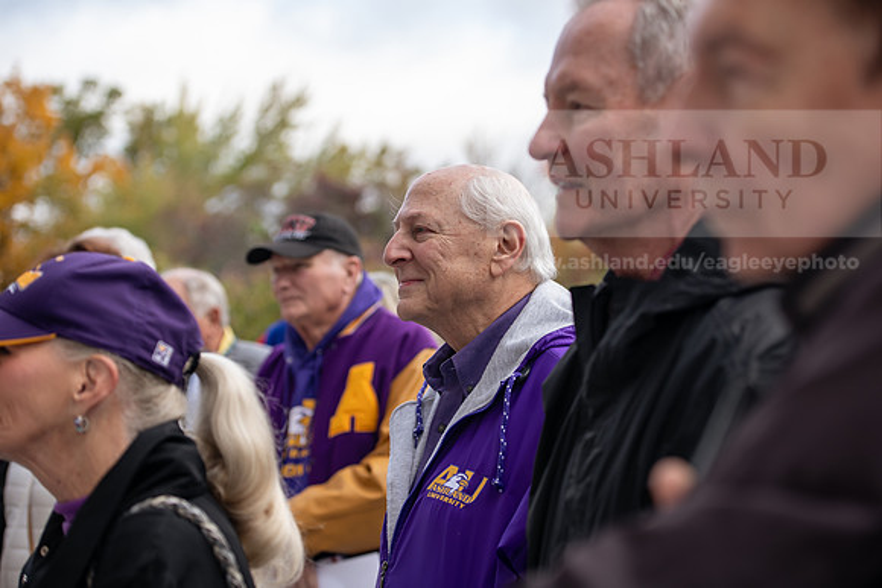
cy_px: 294
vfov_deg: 19.5
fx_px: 1715
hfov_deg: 28.8
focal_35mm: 70
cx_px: 441
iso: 160
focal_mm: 70
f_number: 3.5
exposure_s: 1/320
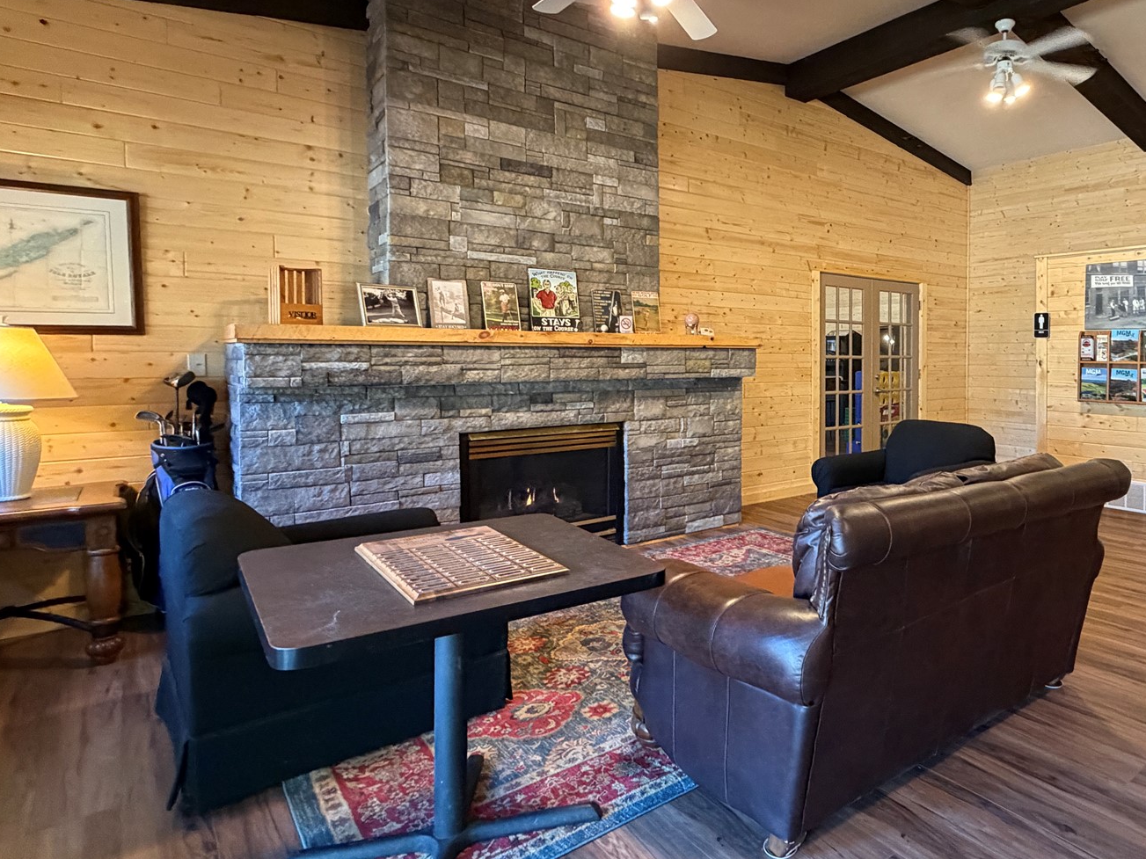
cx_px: 819
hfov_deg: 72.5
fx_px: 728
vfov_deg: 60.9
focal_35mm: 22
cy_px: 375
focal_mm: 2.22
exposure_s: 1/60
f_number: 2.2
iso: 640
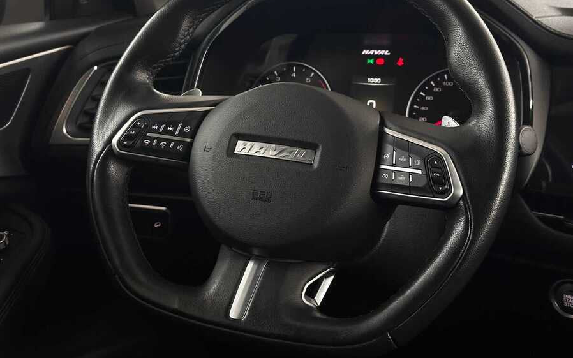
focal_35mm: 51
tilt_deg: -14.2
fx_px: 796
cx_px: 286
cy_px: 153
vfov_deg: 25.3
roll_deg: +0.9
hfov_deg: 39.6
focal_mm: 6.86
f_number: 1.78
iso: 200
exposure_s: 1/33
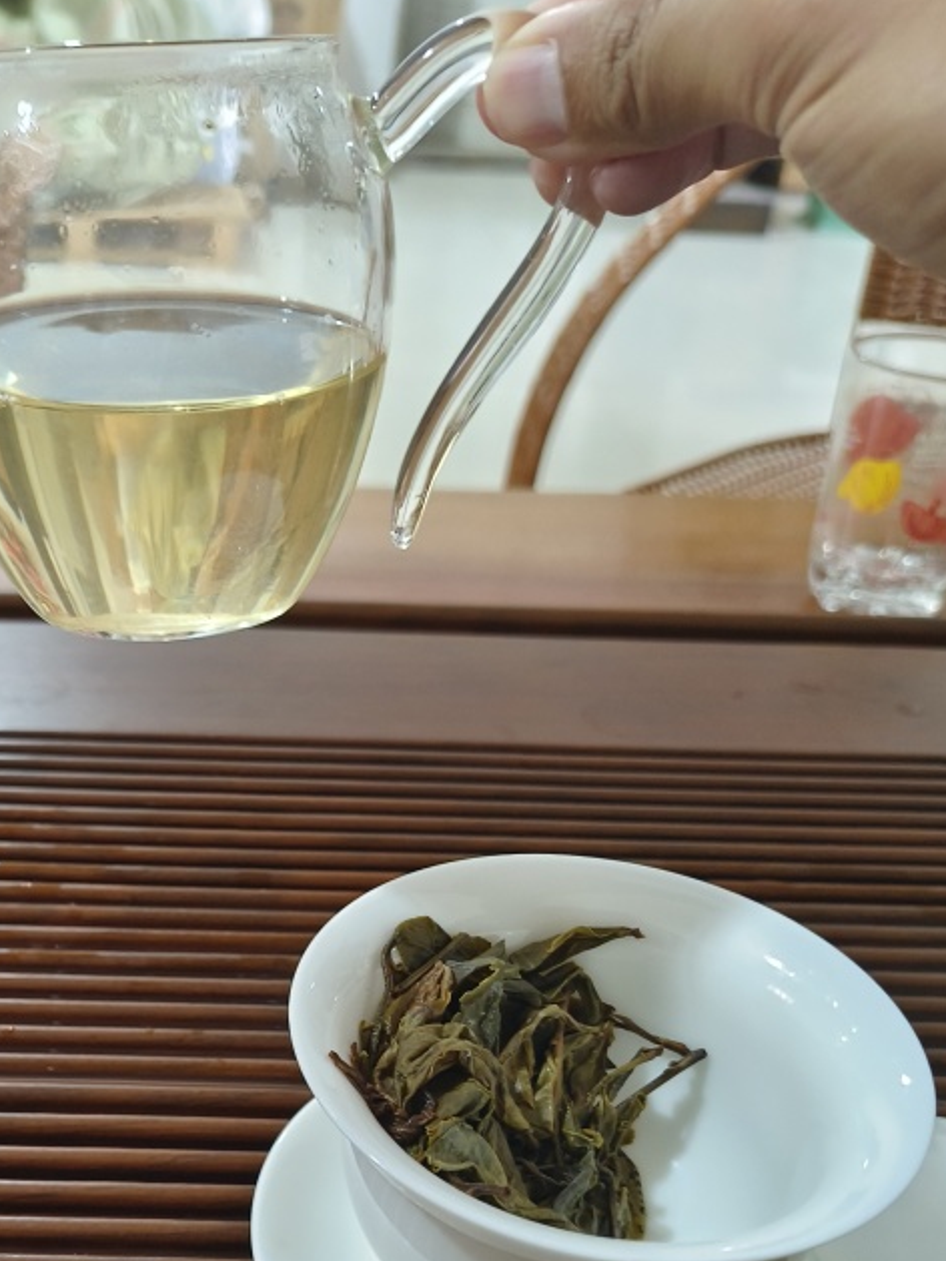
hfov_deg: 36.1
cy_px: 991
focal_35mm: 39
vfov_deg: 45.6
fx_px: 1421
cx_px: 251
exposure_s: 1/50
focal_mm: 5.56
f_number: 1.88
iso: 1679
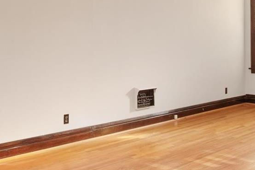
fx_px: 368
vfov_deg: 25.8
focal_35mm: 52
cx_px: 125
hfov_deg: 38.2
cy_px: 50
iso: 640
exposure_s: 1/8
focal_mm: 9
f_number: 10
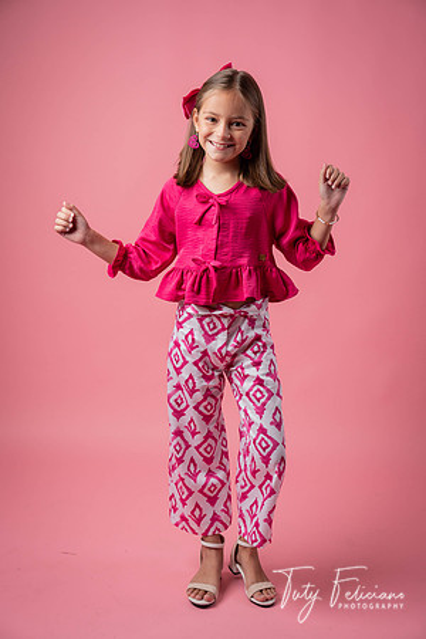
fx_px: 1012
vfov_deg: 35.1
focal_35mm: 57
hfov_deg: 23.8
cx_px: 213
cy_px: 320
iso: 64
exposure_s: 1/160
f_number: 4.5
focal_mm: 57
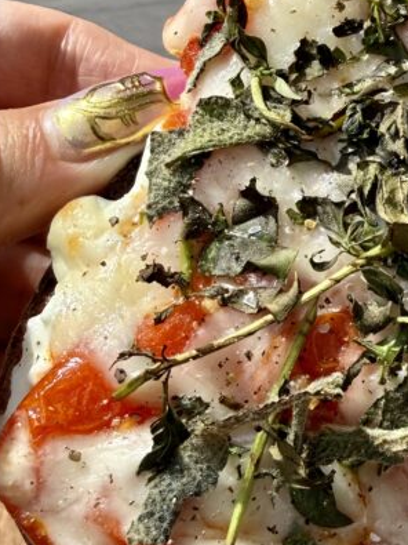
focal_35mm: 59
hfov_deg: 23.6
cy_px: 277
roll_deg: +3.3
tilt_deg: -24.7
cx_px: 420
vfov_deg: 32.7
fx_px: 928
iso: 40
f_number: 2.2
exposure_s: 1/1337
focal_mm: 2.22
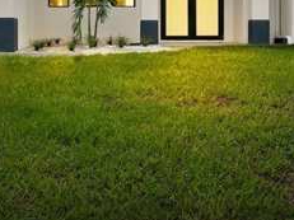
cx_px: 95
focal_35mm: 70
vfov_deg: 20.6
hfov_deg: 27.6
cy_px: 29
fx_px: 594
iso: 200
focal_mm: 21
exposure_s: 1/100
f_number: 9
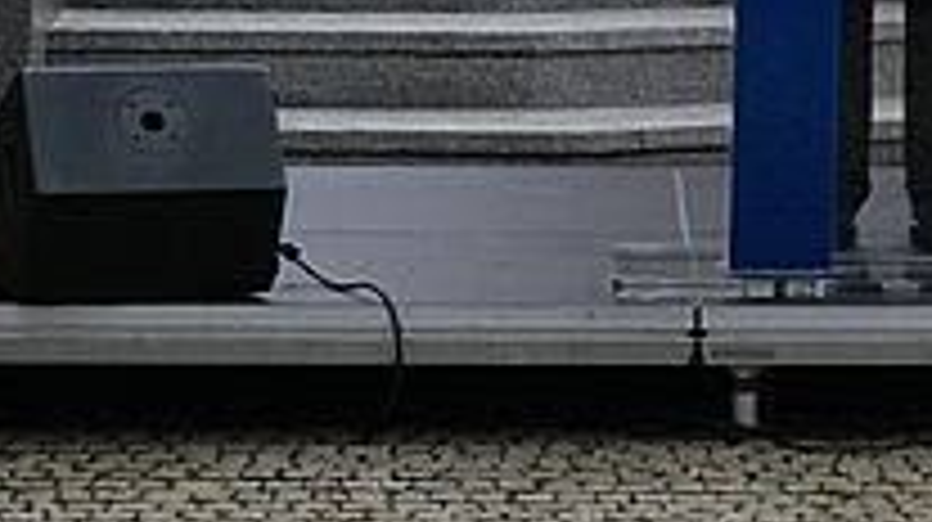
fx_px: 6889
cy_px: -902
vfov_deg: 4.2
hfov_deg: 7.7
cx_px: 1045
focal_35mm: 279
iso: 200
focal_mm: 36.5
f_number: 2.8
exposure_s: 1/500
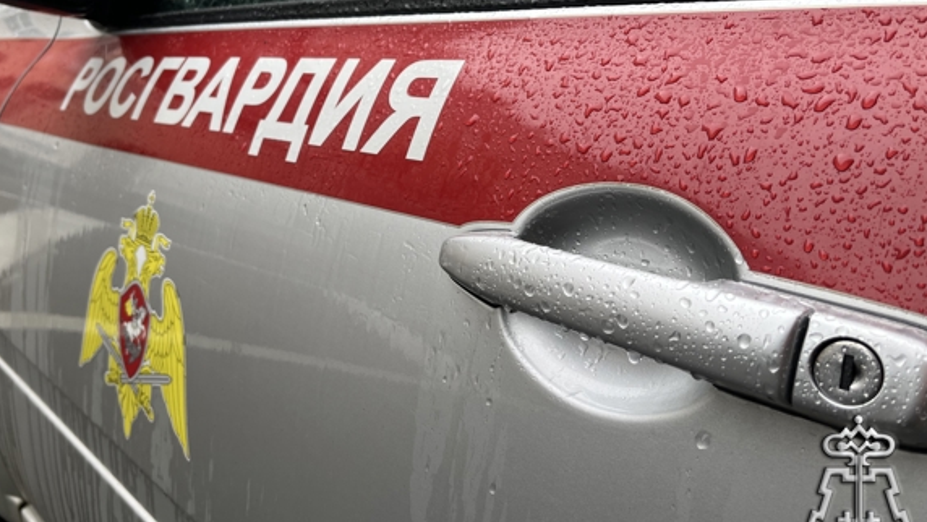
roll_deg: -4.4
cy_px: 180
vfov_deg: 35.4
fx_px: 811
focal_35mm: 33
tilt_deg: -7.9
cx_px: 409
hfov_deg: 59.3
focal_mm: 5.1
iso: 50
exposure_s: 1/602
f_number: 1.6
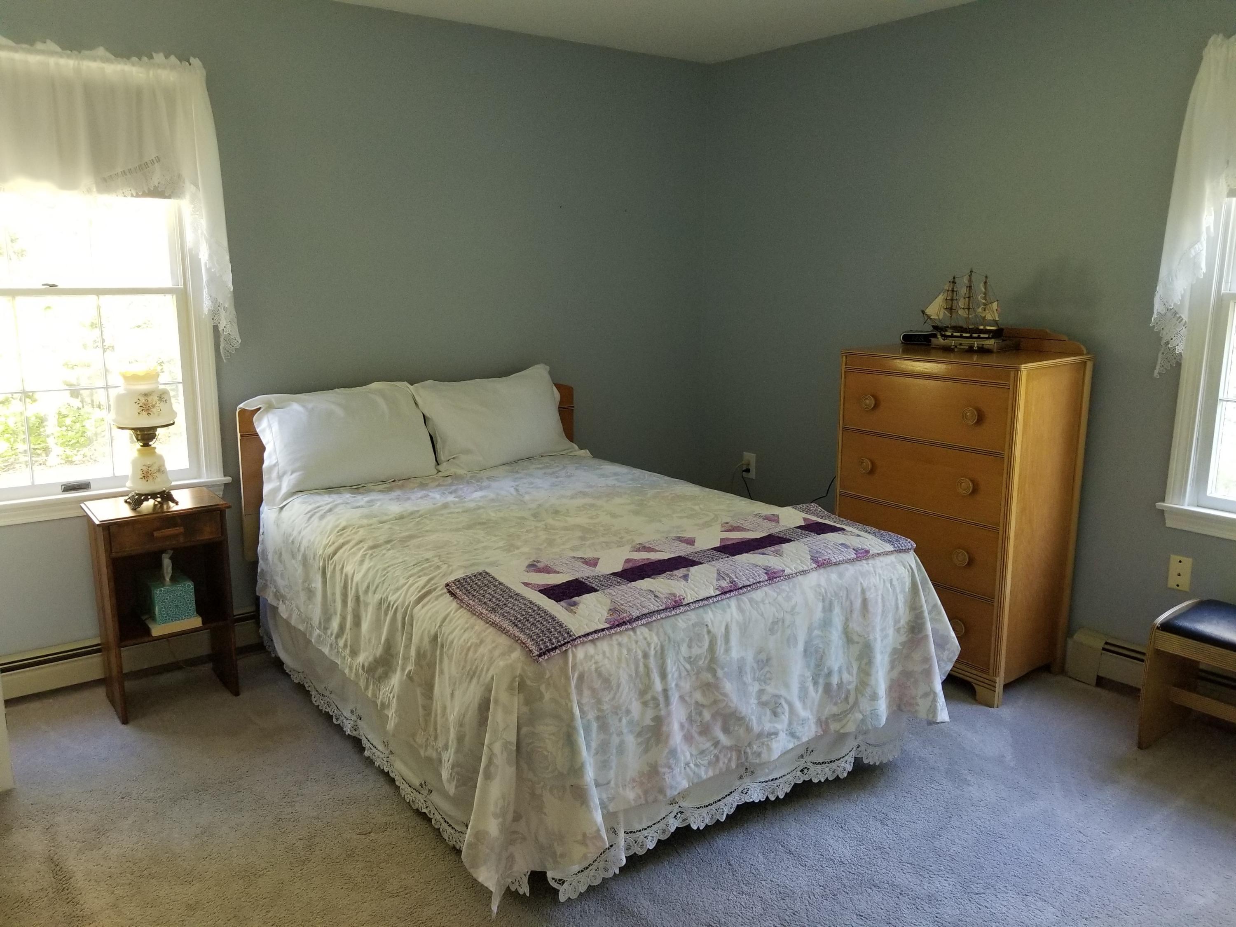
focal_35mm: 26
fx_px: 928
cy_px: 464
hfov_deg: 67.3
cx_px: 618
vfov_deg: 53.1
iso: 200
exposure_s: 1/60
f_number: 1.7
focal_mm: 4.25
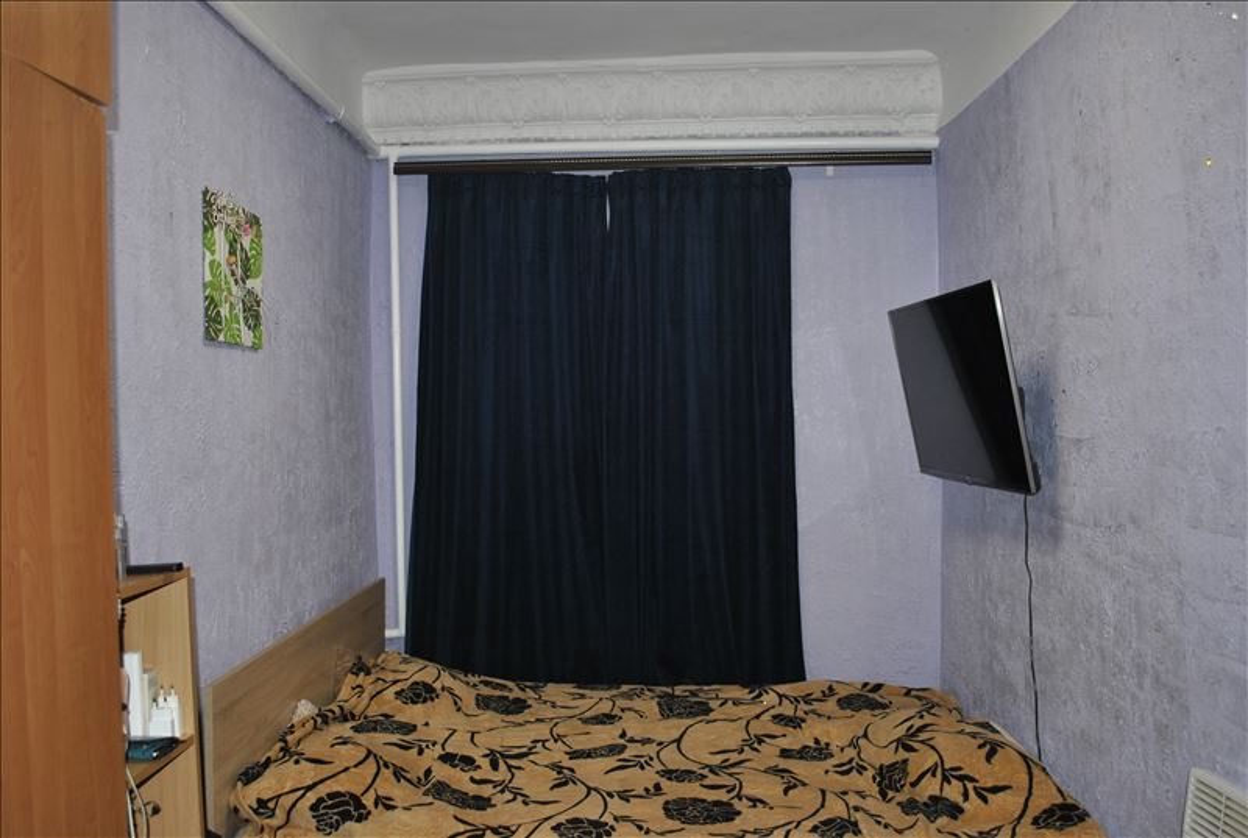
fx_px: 1146
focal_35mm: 33
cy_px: 419
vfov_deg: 40.1
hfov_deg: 57.1
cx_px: 624
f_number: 3.8
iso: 200
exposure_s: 1/60
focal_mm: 22
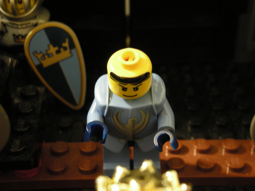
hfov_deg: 22.8
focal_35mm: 86
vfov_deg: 17.2
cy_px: 96
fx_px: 634
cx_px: 128
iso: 200
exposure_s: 2
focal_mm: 14.3
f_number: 4.8
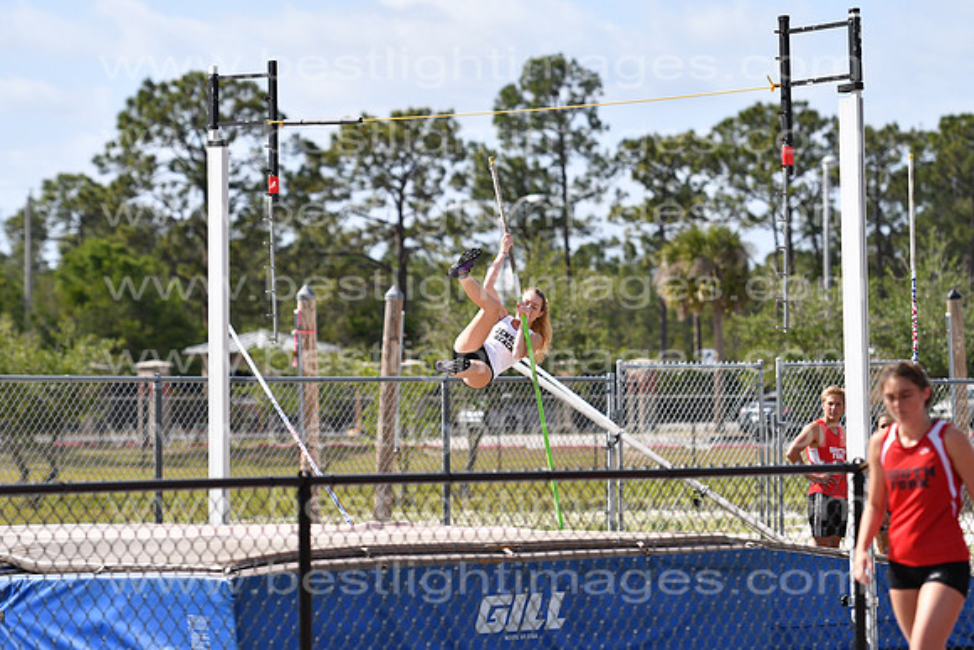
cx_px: 487
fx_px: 5074
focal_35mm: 188
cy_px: 325
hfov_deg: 11.0
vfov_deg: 7.3
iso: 100
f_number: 4
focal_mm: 125
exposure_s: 1/1250
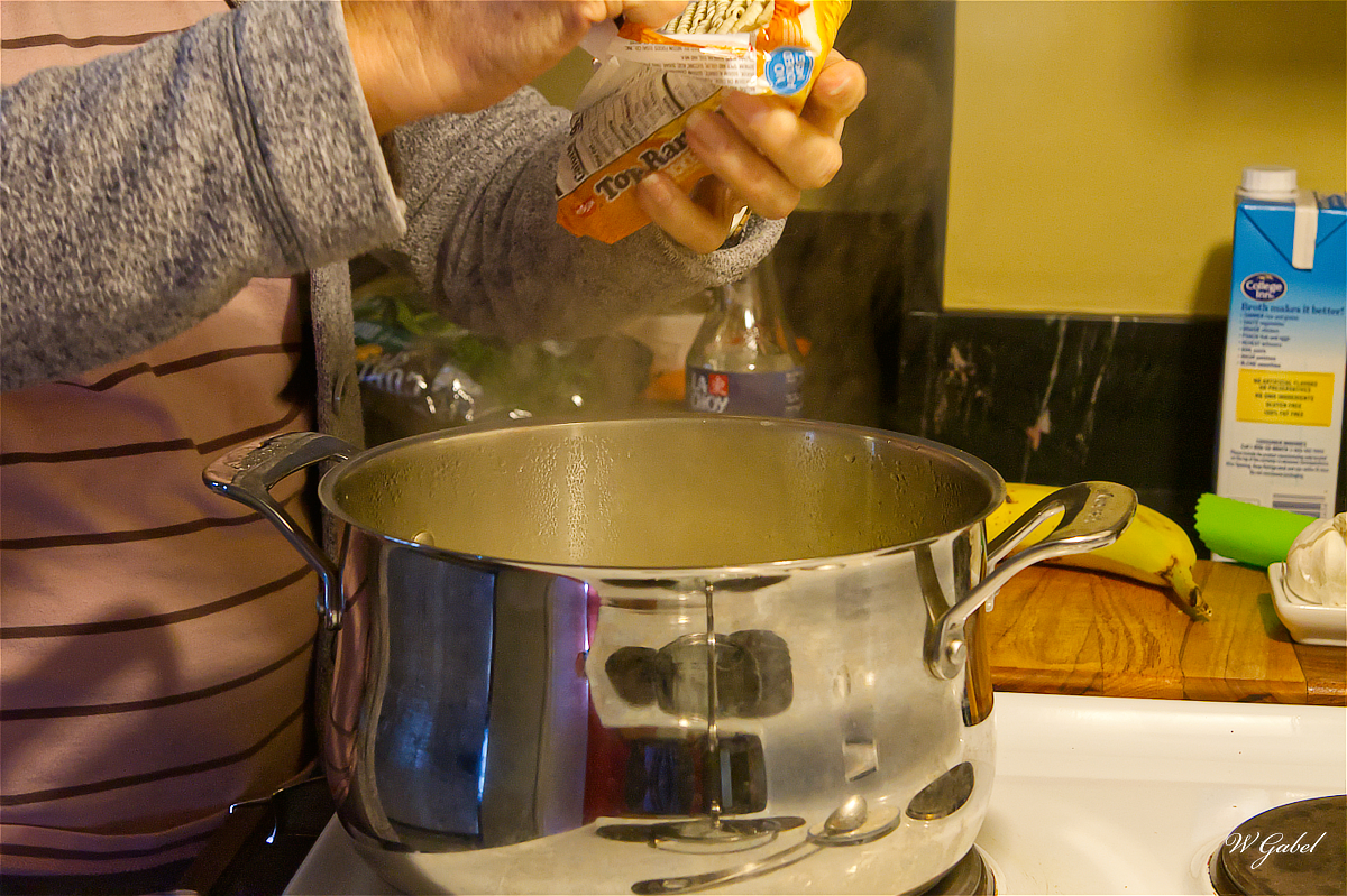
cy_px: 448
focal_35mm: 72
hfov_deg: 28.1
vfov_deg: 18.9
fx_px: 2693
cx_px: 674
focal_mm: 48
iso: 9000
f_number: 8
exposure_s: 1/80
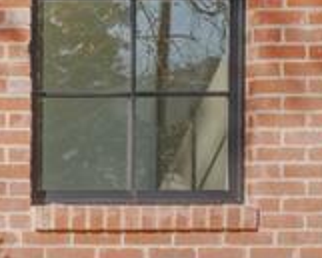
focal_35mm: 215
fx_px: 2050
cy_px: 290
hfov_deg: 7.7
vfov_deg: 7.2
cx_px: -674
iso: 640
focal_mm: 24
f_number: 9
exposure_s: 1/400
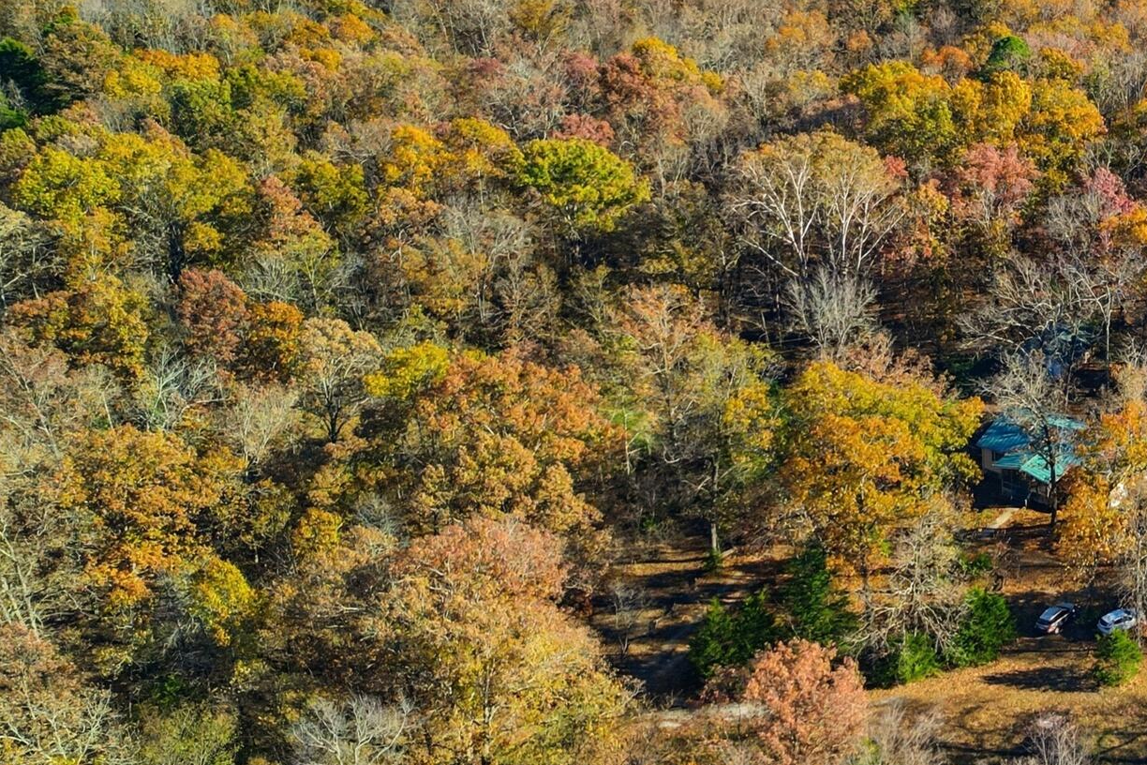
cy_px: 353
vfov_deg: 26.5
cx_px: 1125
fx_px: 1625
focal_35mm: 51
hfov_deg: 35.5
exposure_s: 1/640
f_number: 1.7
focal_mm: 6.7
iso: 100
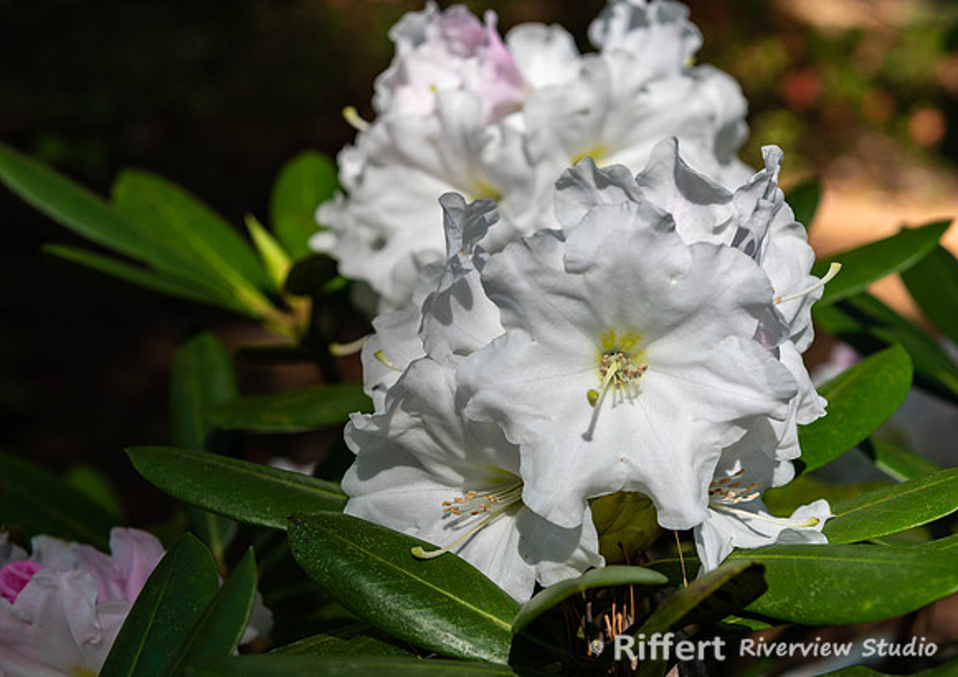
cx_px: 567
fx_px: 2207
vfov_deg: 17.4
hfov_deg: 24.5
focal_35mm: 81
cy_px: 379
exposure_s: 1/160
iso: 160
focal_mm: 70
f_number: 8
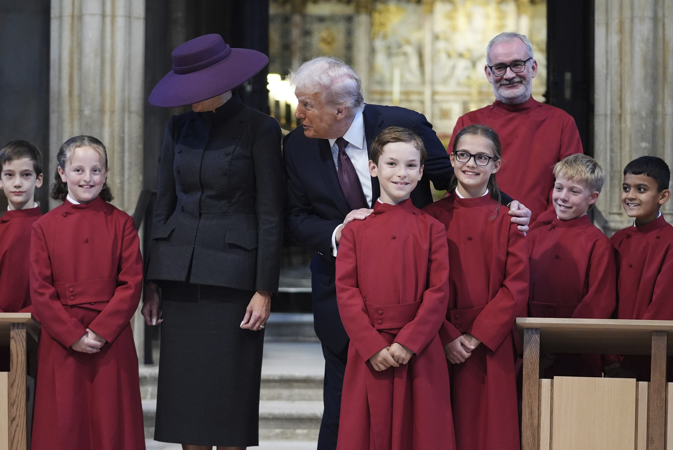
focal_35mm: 124
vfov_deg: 11.1
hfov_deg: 16.5
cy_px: 225
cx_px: 336
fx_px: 2320
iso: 3200
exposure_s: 1/200
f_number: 2.8
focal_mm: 83
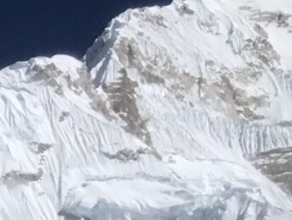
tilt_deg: +11.2
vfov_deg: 6.5
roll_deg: -0.6
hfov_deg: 8.2
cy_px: 698
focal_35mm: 207
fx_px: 1747
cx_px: -573
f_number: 1.8
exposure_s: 1/8000
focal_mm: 3.99
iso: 25
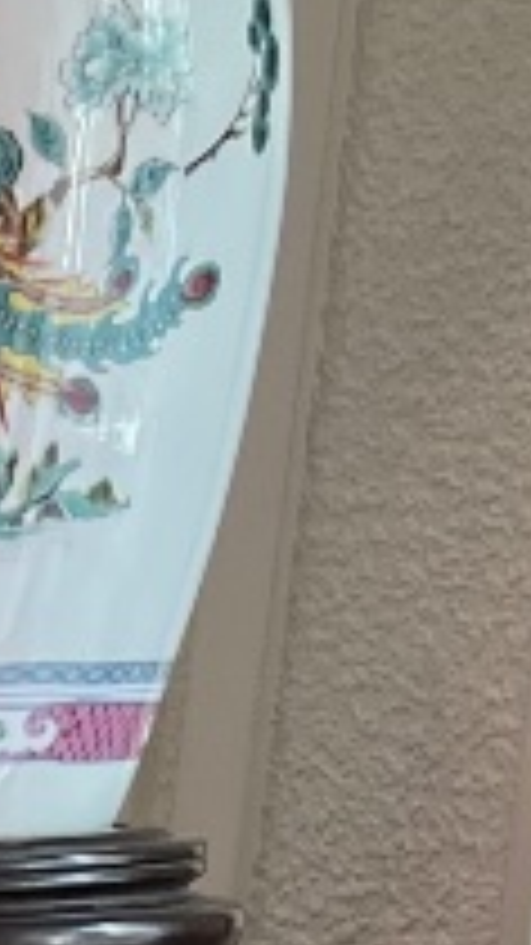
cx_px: -1431
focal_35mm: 162
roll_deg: +1.3
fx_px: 4058
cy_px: 1786
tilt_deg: -13.5
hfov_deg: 6.4
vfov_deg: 12.0
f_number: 1.6
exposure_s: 1/100
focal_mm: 5.1
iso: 125
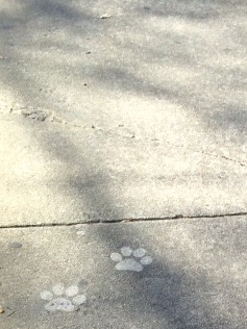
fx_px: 894
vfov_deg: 18.0
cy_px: 527
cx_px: 325
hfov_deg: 15.0
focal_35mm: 94
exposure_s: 1/321
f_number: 2.2
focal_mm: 4.15
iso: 32
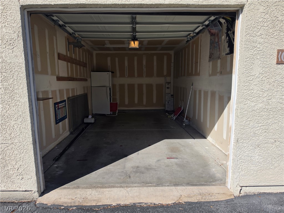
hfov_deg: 73.9
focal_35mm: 23
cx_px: 142
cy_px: 106
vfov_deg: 58.9
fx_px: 189
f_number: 1.4
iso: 64
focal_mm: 6.5
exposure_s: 1/7939
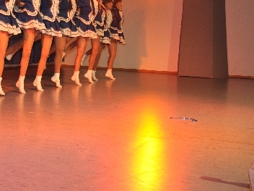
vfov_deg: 24.2
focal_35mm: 59
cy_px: 21
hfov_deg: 31.4
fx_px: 433
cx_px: 32
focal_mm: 18
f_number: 5
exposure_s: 1/100
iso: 400
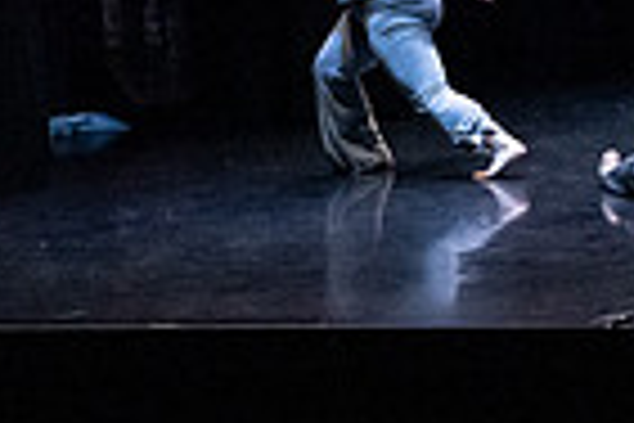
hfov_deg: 12.1
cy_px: -110
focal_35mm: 152
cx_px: 1232
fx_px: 2677
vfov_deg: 8.9
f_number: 4
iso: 6400
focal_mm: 37
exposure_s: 1/400
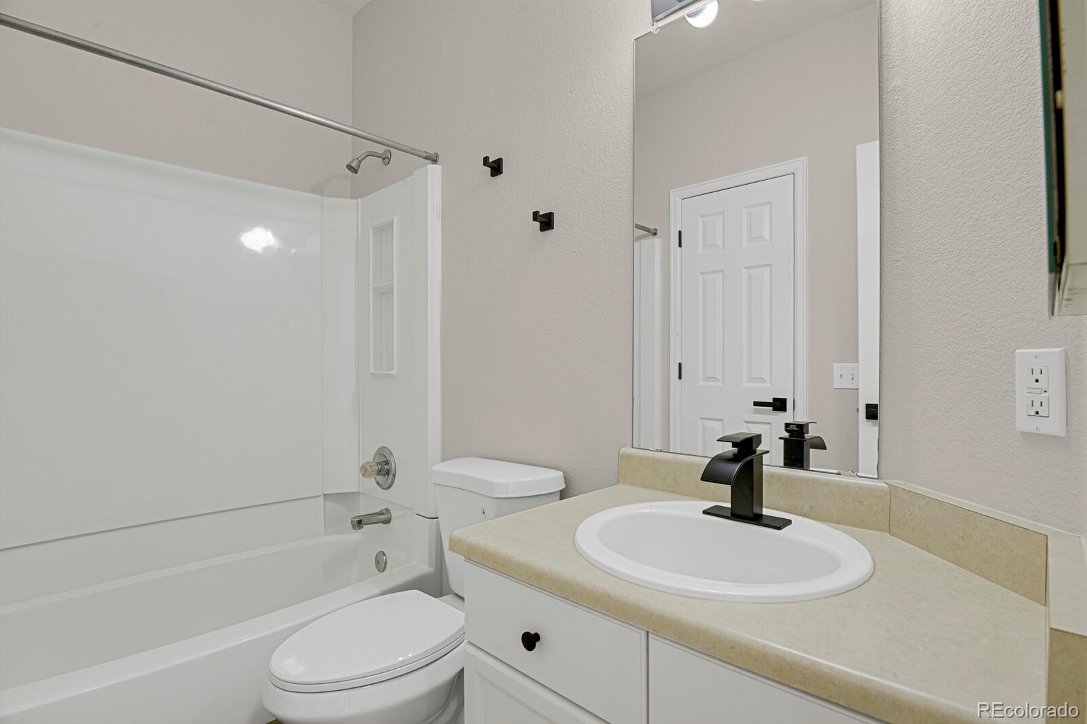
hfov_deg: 93.3
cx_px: 544
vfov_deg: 70.4
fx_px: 513
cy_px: 362
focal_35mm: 17
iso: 250
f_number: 8
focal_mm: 17
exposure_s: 2
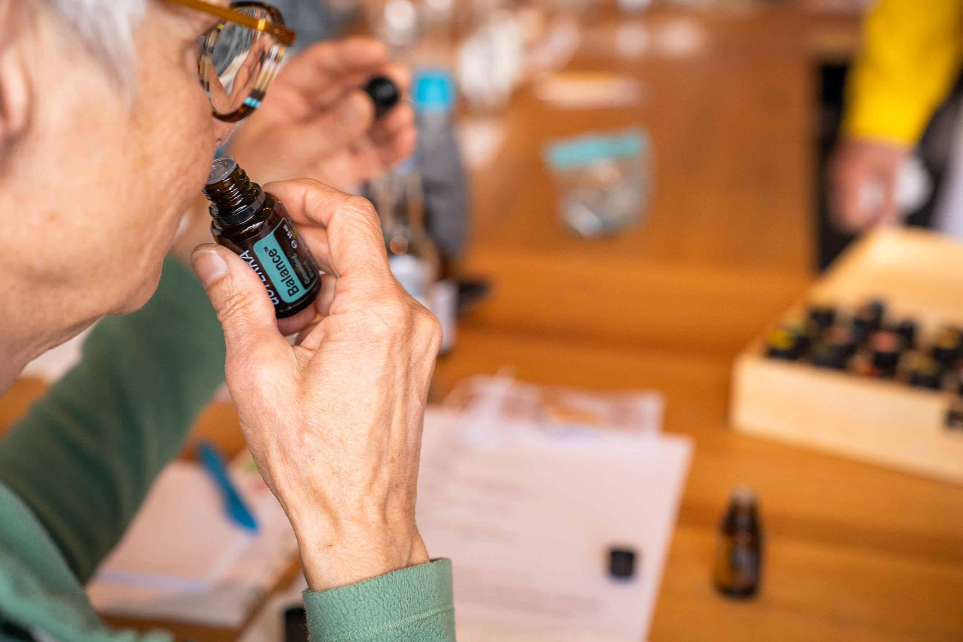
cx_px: 482
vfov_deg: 24.6
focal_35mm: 55
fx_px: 1471
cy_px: 321
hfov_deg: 36.2
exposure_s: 1/160
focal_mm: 55
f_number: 4
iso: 1250
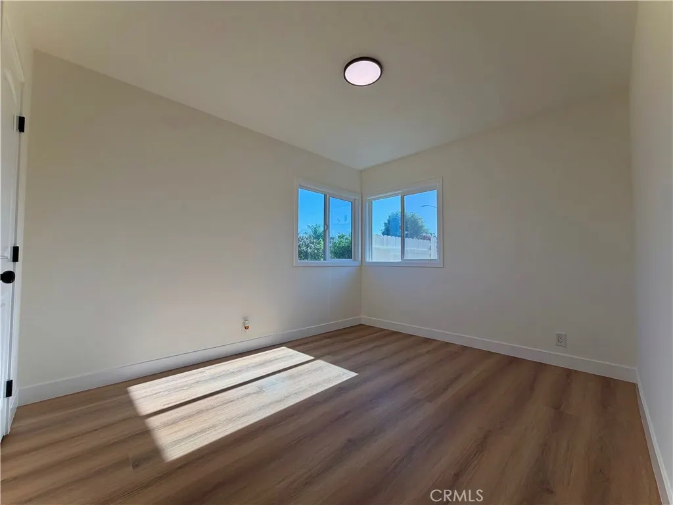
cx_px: 336
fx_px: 272
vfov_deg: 85.7
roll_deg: -0.1
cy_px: 252
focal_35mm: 14
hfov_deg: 102.1
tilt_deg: +2.3
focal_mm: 2.22
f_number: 2.2
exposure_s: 1/321
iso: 50
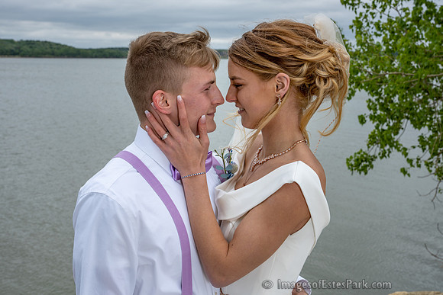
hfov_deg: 39.6
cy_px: 148
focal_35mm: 50
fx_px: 615
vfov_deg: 27.0
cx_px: 222
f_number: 8
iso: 100
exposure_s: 1/250
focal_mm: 50
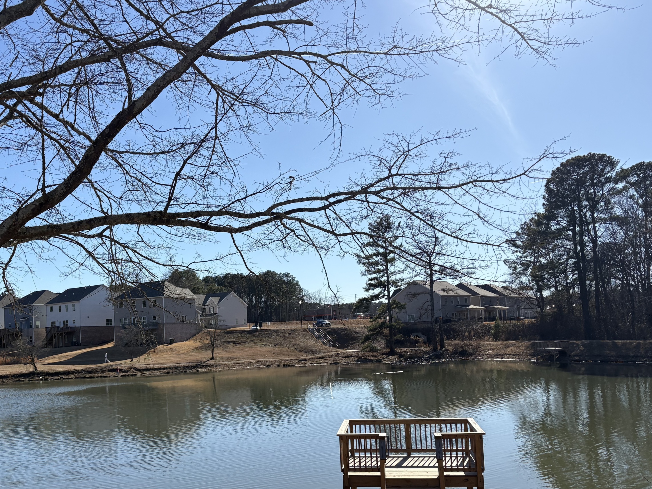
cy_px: 315
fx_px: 659
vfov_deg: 40.3
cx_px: 251
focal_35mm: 35
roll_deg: +2.4
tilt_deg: +1.2
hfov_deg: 52.2
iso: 50
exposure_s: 1/4065
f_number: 1.6
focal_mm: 5.96
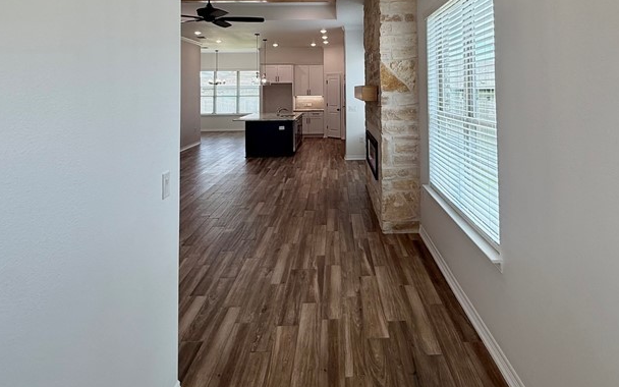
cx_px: 348
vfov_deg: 46.4
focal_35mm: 25
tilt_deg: +2.3
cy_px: 70
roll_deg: +0.5
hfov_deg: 72.2
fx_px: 422
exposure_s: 1/120
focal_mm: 2.22
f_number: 2.2
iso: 64
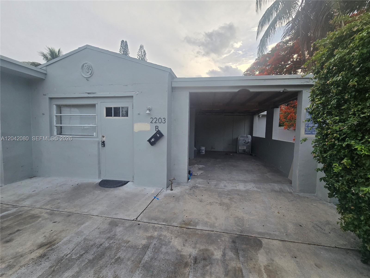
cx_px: 185
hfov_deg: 106.2
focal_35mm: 13
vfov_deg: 89.9
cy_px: 139
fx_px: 139
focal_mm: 2.2
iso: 50
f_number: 2.2
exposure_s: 1/850
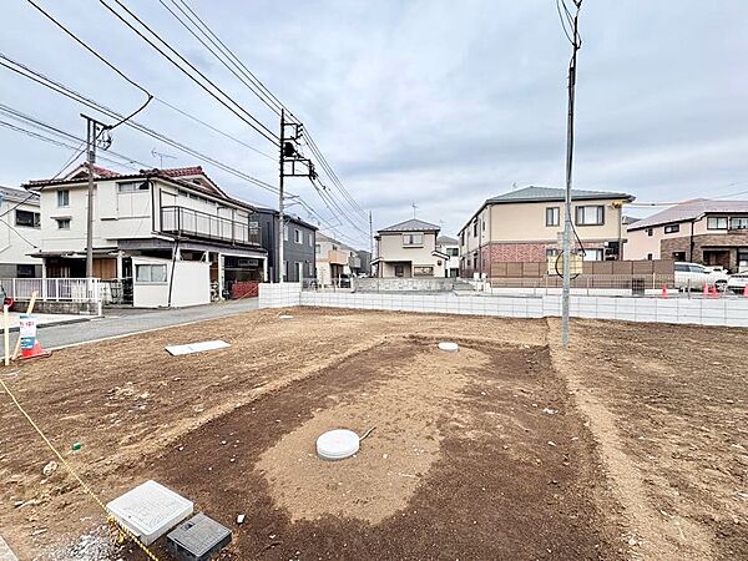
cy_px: 280
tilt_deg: -1.2
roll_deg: +0.8
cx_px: 374
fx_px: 303
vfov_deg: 85.7
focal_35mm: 14
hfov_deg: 102.1
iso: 40
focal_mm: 2.22
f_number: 2.2
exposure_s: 1/605
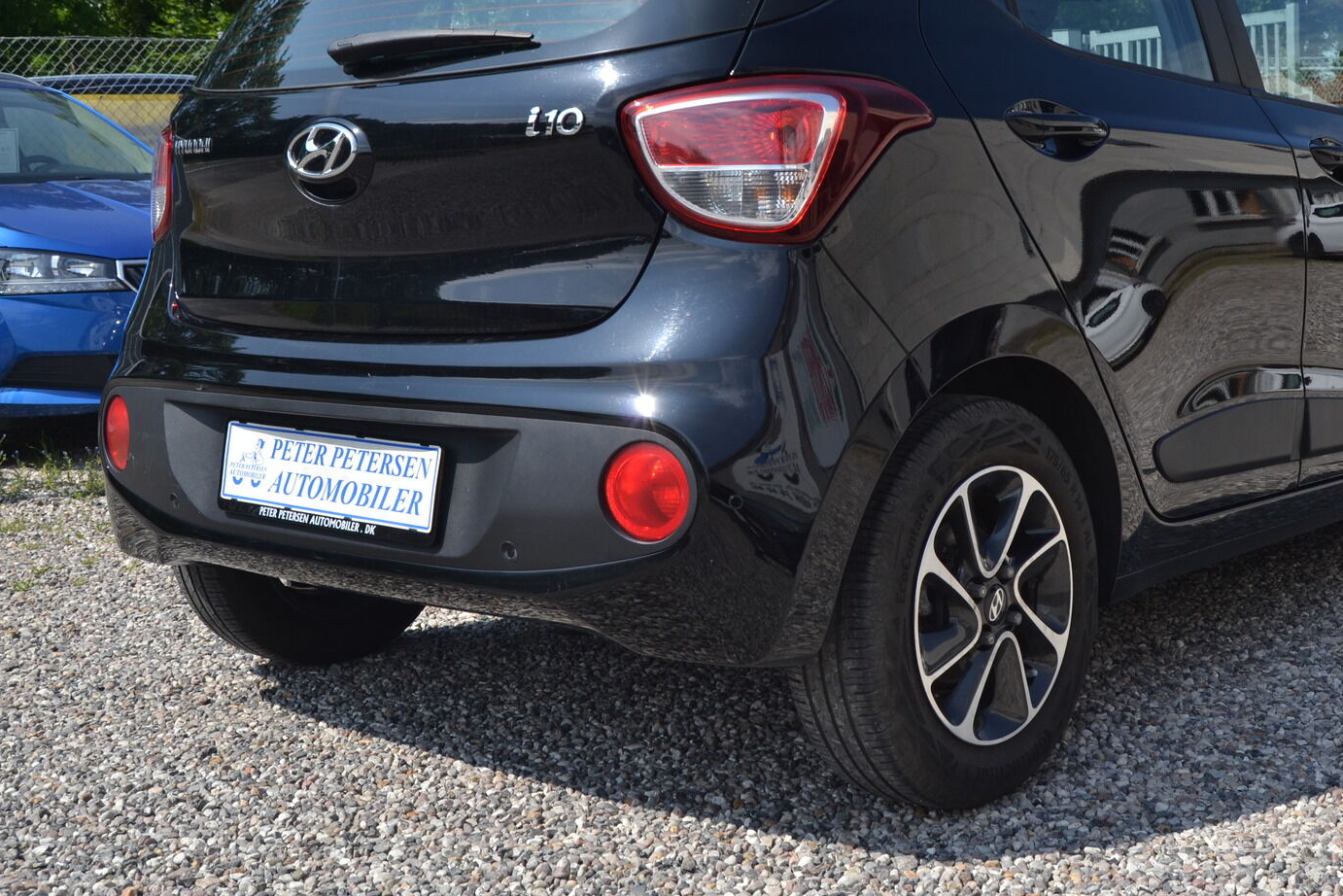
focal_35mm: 50
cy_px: 310
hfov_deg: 39.3
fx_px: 1866
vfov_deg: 26.9
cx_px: 843
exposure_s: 1/320
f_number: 9
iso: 100
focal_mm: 24
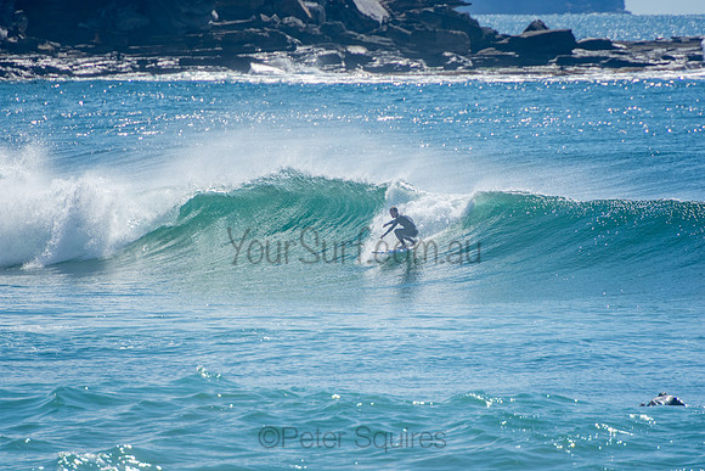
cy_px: 236
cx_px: 352
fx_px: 11752
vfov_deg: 2.3
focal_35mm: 600
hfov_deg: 3.4
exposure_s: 1/1250
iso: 180
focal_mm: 400
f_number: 5.6
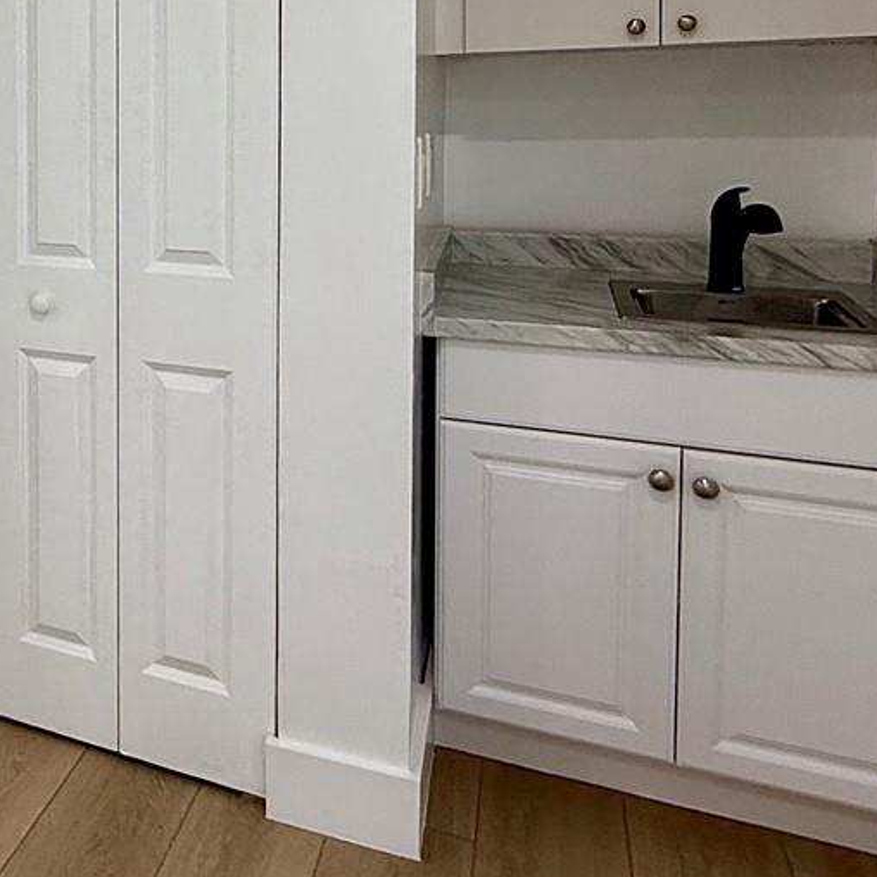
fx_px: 1118
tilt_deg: -3.0
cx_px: -97
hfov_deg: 36.1
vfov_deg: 40.8
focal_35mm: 39
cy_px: 161
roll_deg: +0.3
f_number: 2.2
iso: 125
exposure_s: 1/120
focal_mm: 2.22
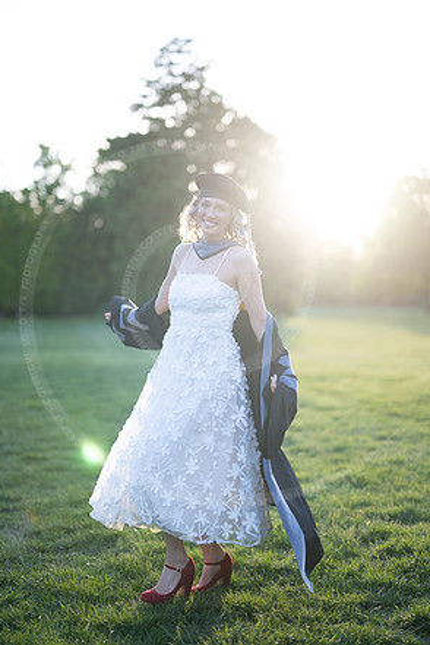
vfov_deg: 38.9
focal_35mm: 51
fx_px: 914
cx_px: 216
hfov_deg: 26.5
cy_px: 317
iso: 200
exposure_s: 1/1250
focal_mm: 50
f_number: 1.2
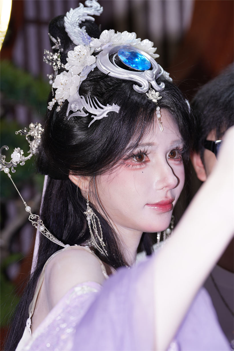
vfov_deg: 18.9
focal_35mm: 108
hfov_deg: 12.7
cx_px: 117
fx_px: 1053
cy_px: 176
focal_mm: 108
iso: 200
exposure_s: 1/250
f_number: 4.5
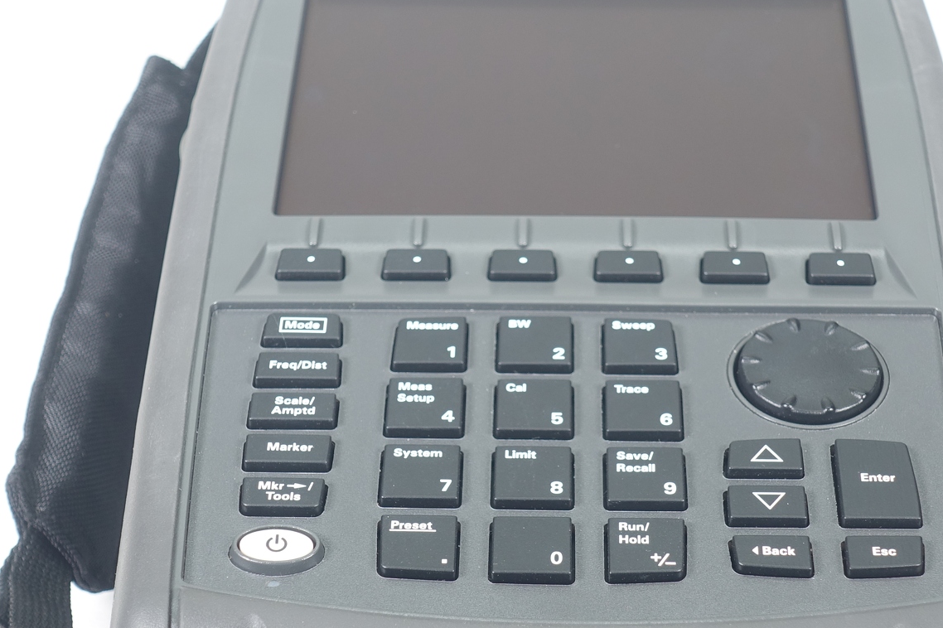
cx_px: 530
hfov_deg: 20.6
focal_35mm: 99
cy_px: 396
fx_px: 2592
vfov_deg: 13.8
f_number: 3.5
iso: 125
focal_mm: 20.05
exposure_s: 1/80
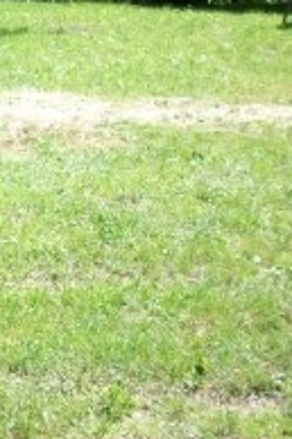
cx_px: -205
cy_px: 128
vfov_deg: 19.9
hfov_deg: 12.4
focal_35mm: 102
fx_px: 1243
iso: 80
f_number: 2.8
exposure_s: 1/384
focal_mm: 6.2
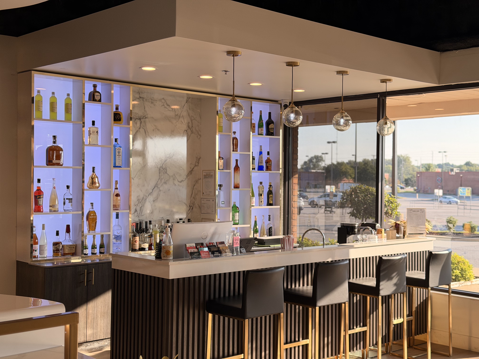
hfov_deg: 39.7
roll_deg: -0.1
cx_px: 240
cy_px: 180
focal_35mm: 48
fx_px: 664
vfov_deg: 30.3
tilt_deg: -0.5
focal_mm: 6.76
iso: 100
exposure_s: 1/828
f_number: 1.78
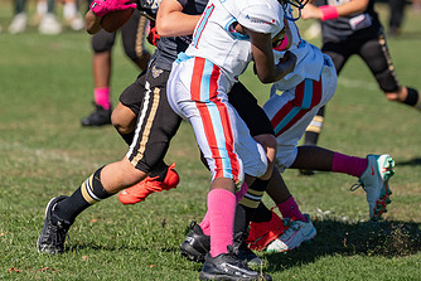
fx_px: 3732
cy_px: 62
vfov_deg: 4.3
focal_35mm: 319
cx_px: 165
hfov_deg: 6.5
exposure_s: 1/4000
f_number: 2.8
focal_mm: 155
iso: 160
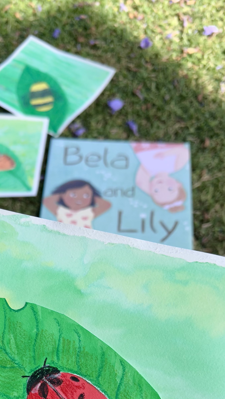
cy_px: 334
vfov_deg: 43.6
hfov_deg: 26.9
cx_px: 69
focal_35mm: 44
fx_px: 467
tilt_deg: -60.2
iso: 80
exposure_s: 1/1144
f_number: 1.78
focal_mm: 6.86
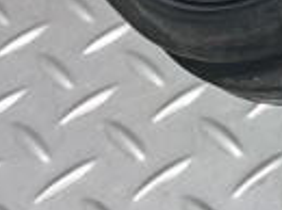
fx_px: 1081
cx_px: 451
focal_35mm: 133
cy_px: -60
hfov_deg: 13.8
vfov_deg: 10.9
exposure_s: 1/50
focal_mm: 4
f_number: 1.8
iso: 100
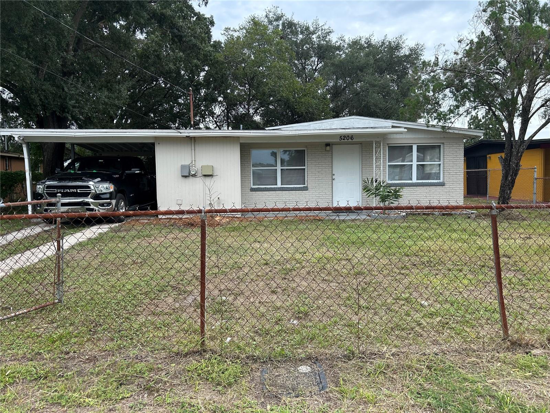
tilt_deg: -3.4
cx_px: 275
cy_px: 206
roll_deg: +1.0
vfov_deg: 53.1
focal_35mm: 26
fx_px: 413
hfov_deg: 67.3
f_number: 1.5
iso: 50
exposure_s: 1/1395
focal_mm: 5.7
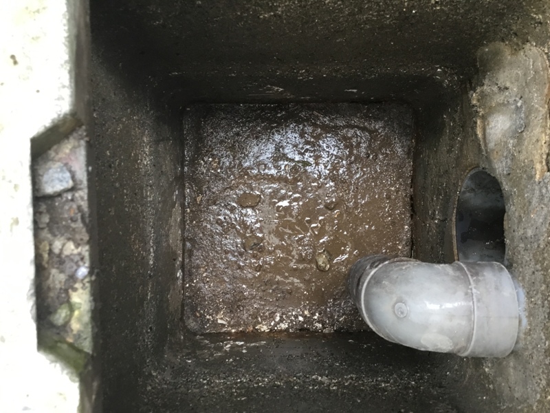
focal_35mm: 31
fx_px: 493
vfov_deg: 45.4
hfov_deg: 58.4
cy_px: 206
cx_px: 275
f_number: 2.4
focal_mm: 3.3
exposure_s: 1/30
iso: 40
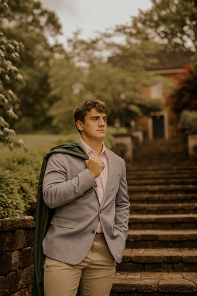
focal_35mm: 50
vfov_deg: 39.6
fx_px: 410
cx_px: 98
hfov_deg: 27.0
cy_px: 148
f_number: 1.8
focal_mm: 50
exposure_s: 1/500
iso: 64
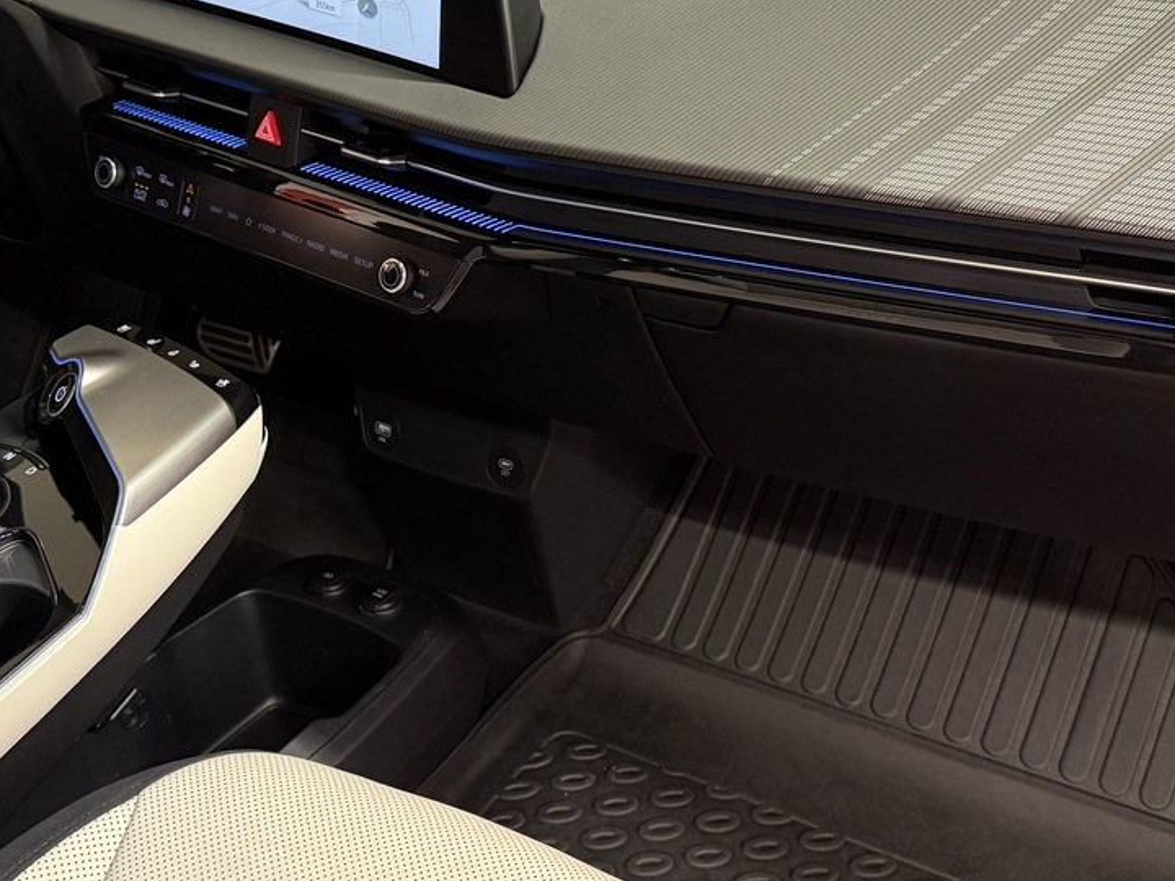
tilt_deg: -30.9
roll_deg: +3.2
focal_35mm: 48
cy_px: 427
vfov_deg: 30.3
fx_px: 1629
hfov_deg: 39.6
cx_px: 499
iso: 320
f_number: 1.78
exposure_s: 1/50
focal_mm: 6.76
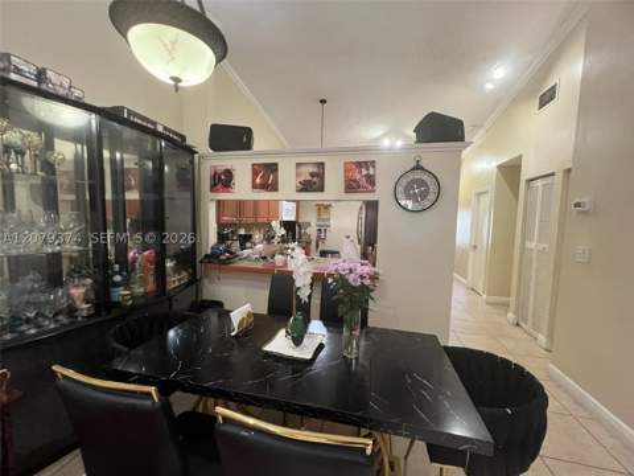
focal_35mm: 13
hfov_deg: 106.2
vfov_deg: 89.9
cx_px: 317
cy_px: 238
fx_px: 238
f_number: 1.8
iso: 640
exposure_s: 1/60
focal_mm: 1.57
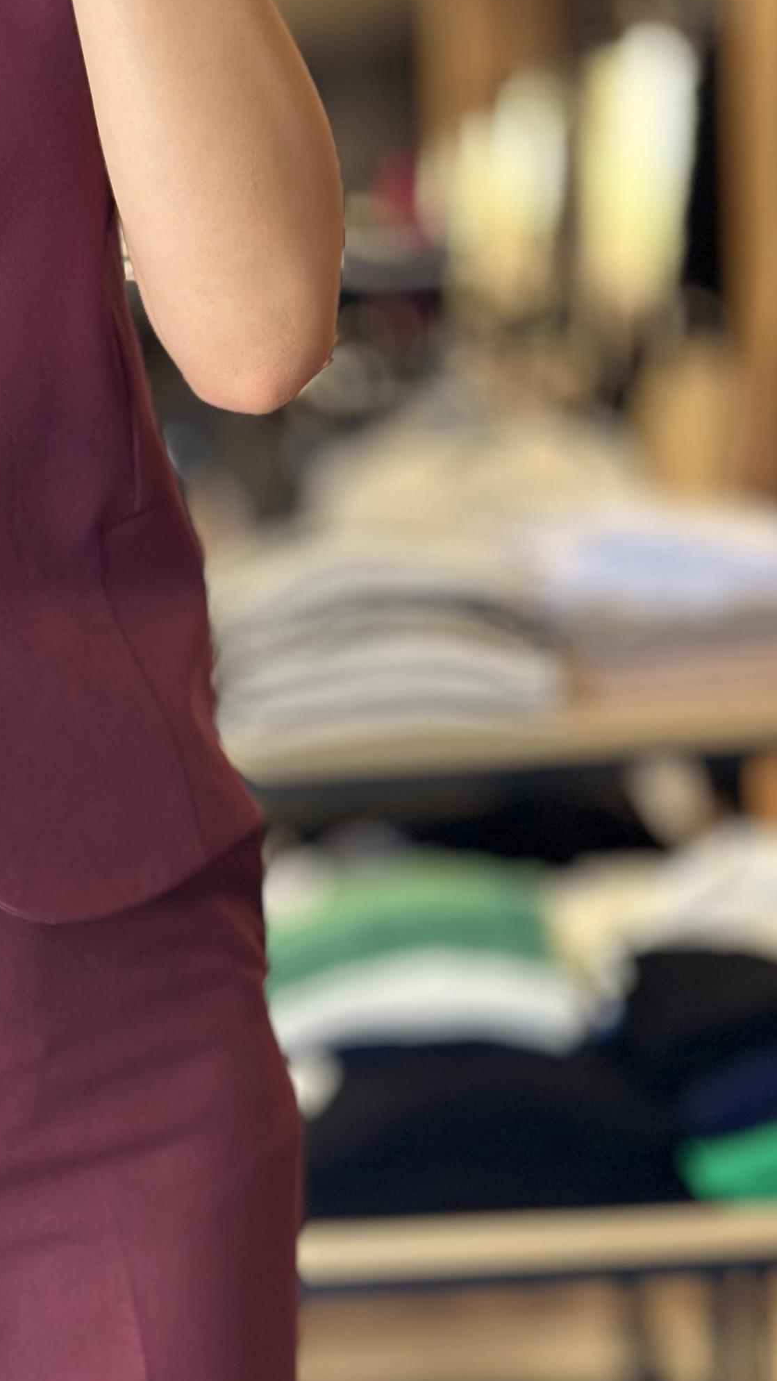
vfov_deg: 20.1
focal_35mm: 106
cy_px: 946
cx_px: -227
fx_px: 3882
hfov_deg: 11.2
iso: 125
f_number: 1.78
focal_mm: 6.86
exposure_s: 1/118
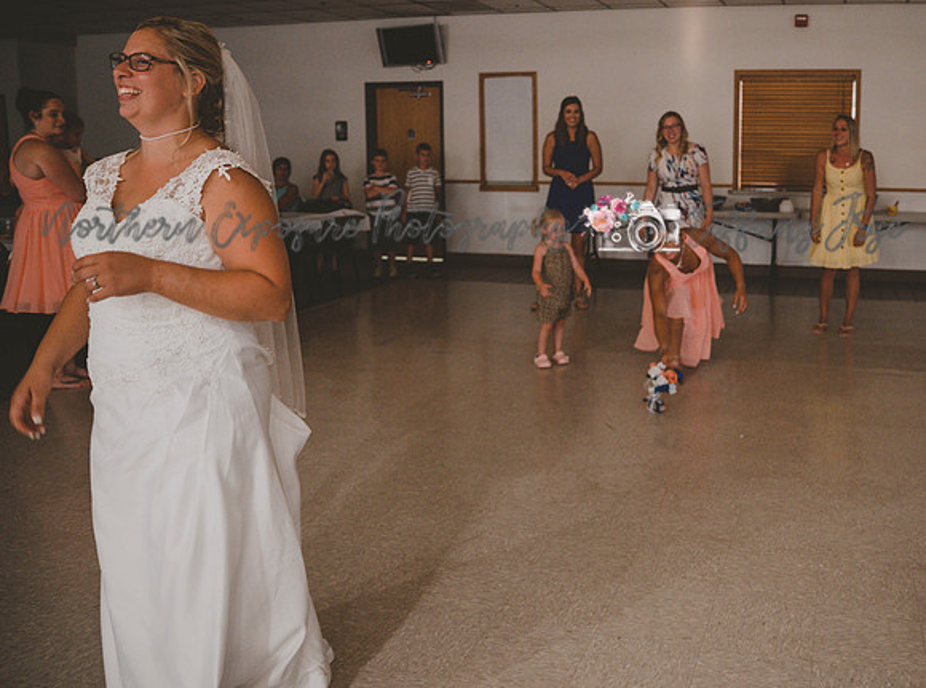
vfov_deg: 44.1
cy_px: 267
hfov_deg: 56.1
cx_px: 633
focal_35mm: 32
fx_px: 843
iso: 3200
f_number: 2.8
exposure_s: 1/100
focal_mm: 24
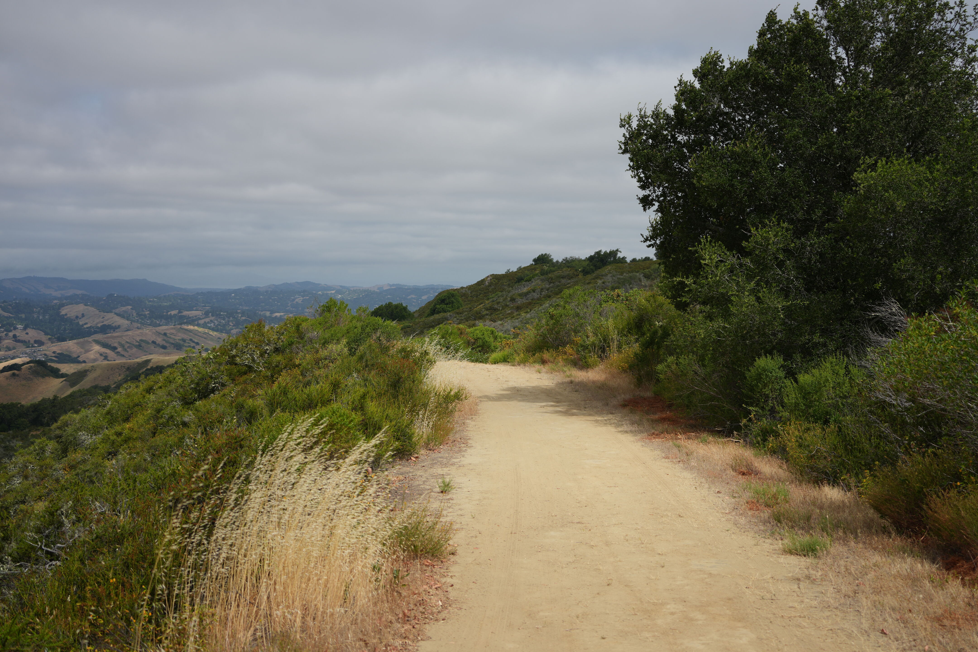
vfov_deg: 27.0
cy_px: 326
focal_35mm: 50
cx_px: 489
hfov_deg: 39.6
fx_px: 1358
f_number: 4.5
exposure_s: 1/1000
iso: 100
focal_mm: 50
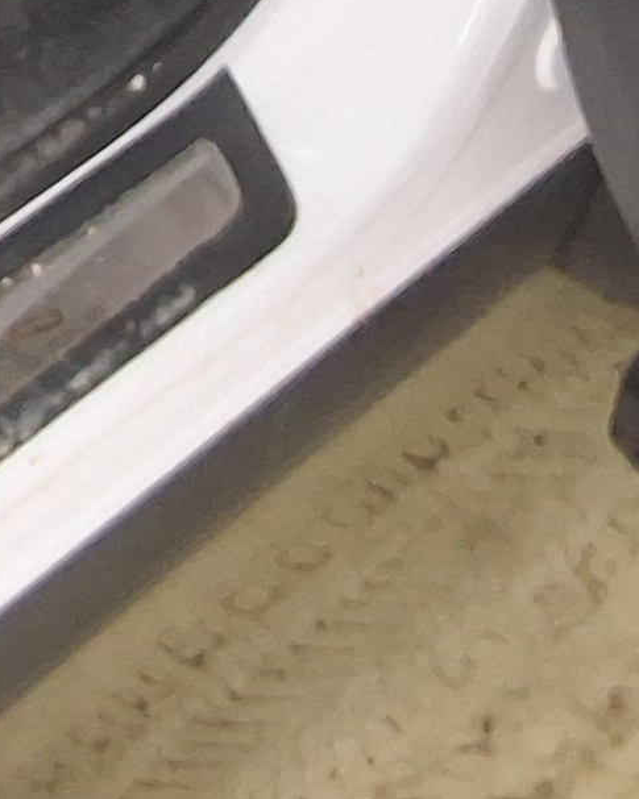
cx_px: -499
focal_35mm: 147
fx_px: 3478
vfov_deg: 11.8
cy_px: -787
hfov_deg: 10.0
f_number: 1.9
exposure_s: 1/40
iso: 64
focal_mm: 2.91
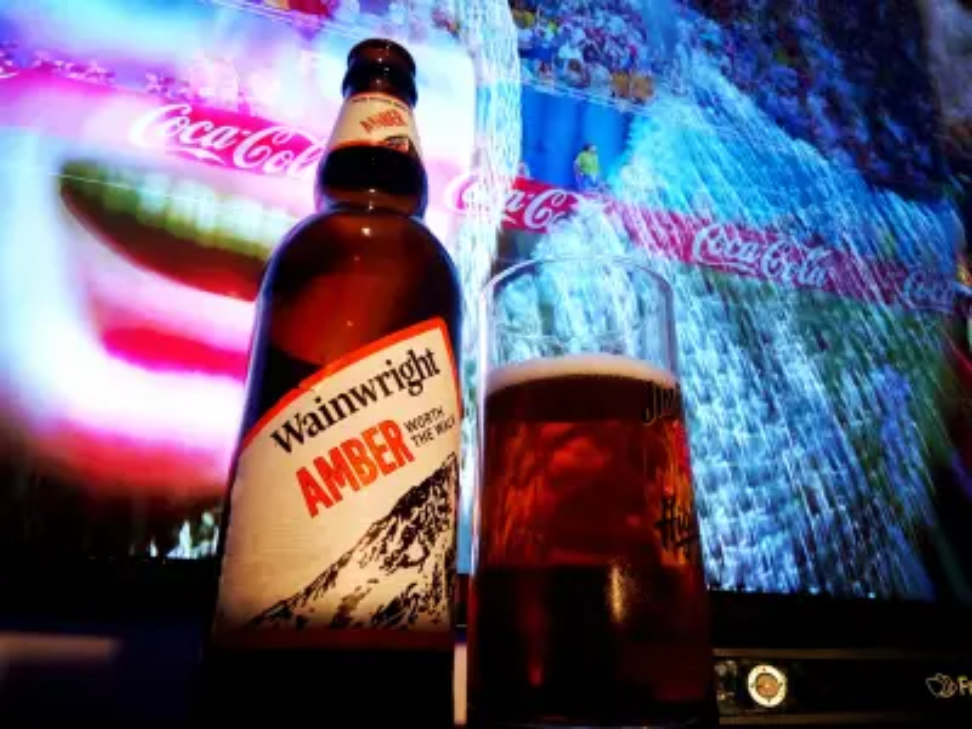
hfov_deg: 63.4
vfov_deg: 49.7
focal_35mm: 28
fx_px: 786
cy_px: 364
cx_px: 486
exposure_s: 1/25.1
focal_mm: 3.54
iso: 562
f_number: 2
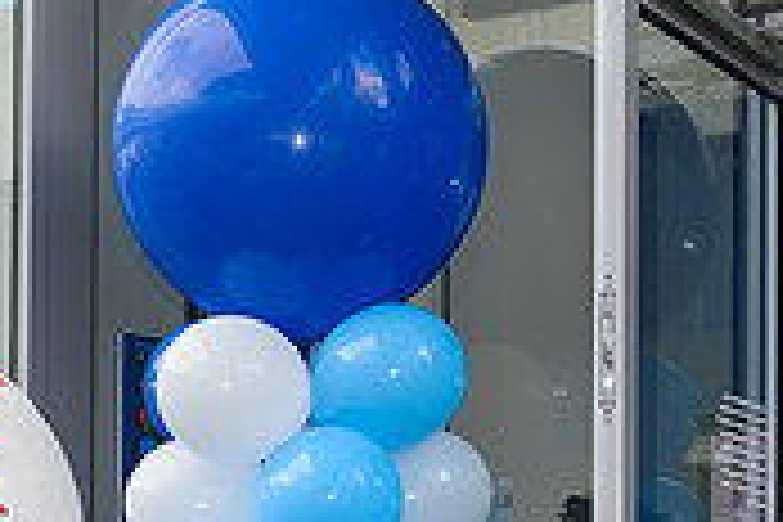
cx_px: 14
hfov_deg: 15.2
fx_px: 2893
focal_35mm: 133
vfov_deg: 10.1
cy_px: 648
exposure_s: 1/250
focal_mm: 40
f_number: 4.5
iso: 400
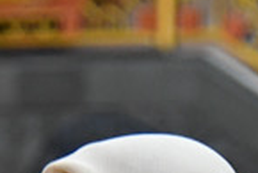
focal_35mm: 424
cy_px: 375
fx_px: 3042
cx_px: 180
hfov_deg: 4.9
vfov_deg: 3.2
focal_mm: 82
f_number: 4
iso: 4000
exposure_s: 1/100
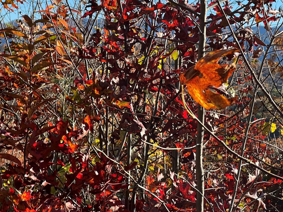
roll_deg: -1.3
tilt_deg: -0.5
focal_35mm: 116
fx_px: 949
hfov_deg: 16.9
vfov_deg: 12.8
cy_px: 86
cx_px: 209
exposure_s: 1/312
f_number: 2.8
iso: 32
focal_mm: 9
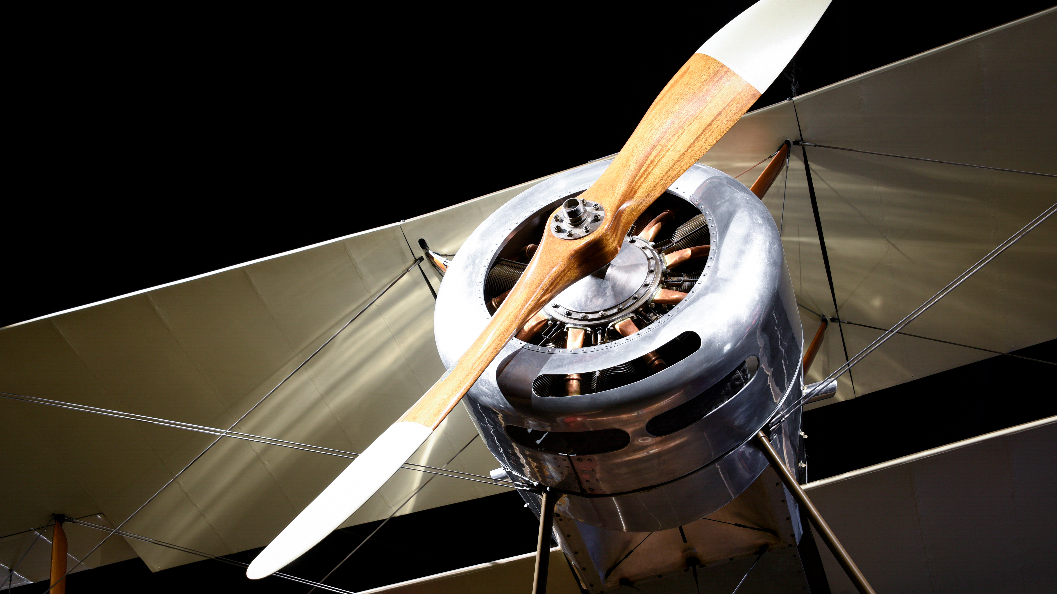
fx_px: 1261
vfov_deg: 26.5
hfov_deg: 45.5
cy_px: 301
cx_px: 522
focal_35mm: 45
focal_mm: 42
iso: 100
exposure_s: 1.3
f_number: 8
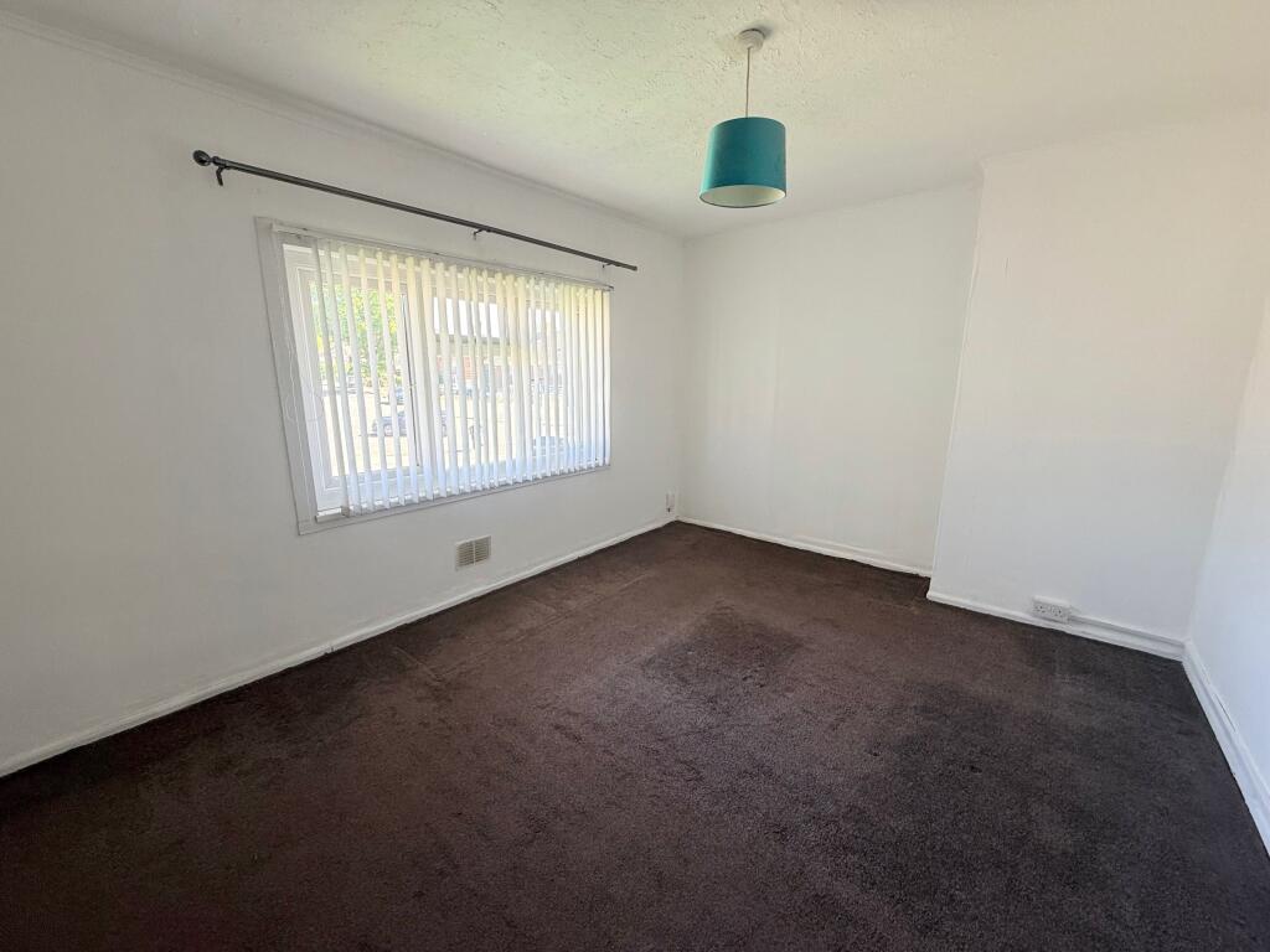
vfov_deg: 85.7
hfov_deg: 102.1
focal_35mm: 14
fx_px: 514
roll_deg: +0.7
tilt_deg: -11.4
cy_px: 476
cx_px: 635
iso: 80
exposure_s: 1/99
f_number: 2.2
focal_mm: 2.22
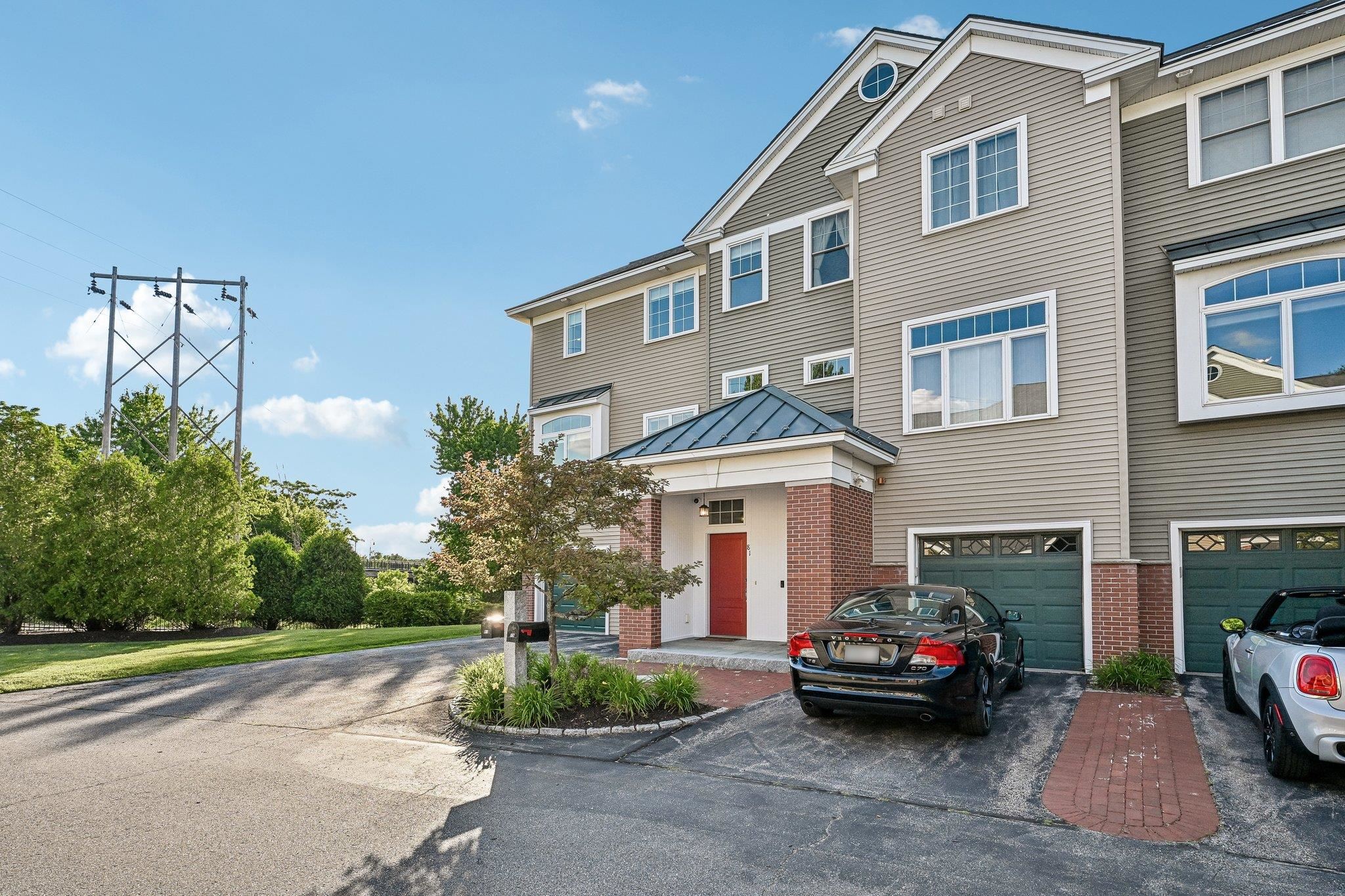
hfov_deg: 93.3
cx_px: 672
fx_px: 635
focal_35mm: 17
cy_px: 448
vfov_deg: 70.4
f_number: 8
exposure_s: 1/320
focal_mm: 17
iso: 400
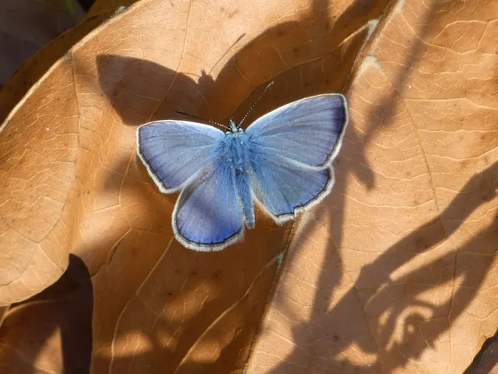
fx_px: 5942
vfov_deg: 3.6
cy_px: 187
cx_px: 249
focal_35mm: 413
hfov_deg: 4.8
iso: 100
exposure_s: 1/80
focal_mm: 74
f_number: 5.6
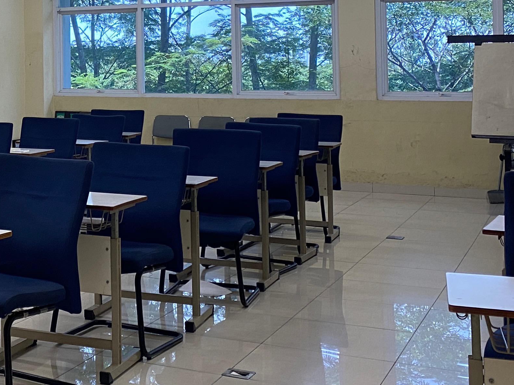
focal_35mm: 66
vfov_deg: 21.8
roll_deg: +0.5
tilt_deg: +2.0
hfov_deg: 27.1
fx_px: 980
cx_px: -40
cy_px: 49
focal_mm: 4.25
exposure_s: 1/50
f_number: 1.8
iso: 80
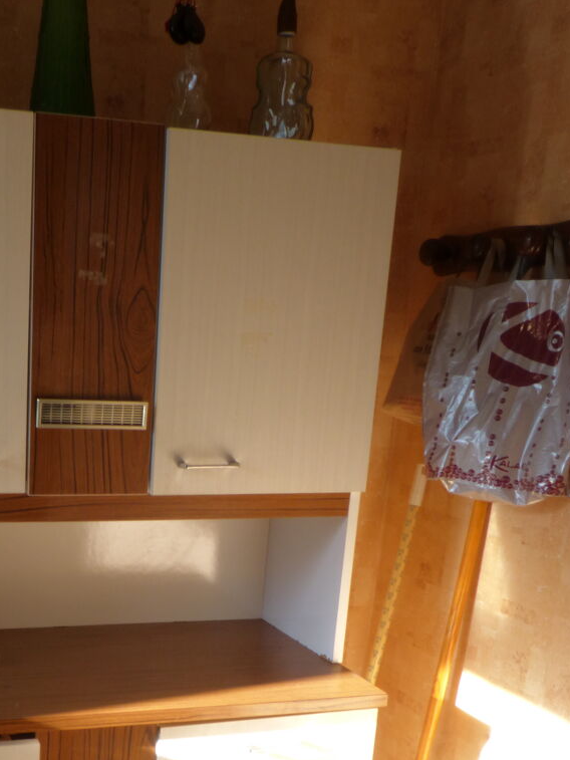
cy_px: 628
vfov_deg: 40.8
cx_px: 96
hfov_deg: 31.8
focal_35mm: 44
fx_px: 966
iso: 100
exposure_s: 1/20
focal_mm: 4.5
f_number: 8
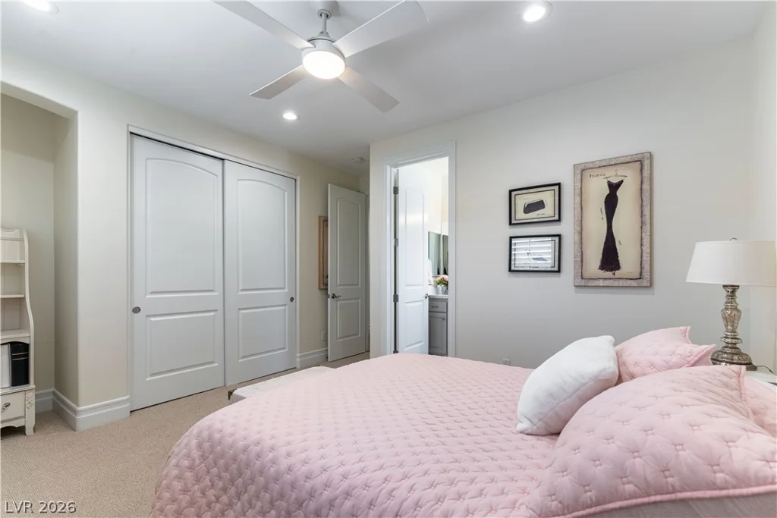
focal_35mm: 15
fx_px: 324
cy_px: 259
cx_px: 388
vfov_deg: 77.3
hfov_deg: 100.4
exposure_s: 1/640
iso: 400
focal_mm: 15
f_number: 8
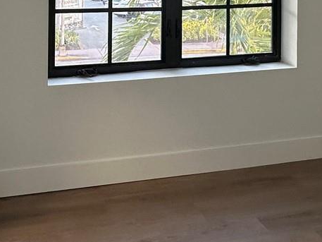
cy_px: -47
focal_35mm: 49
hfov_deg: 38.8
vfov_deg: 26.5
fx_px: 456
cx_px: 143
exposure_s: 1/99
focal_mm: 2.22
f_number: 2.2
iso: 100
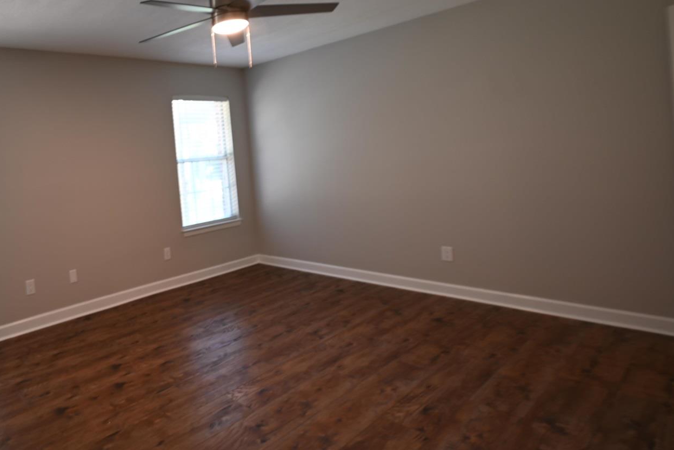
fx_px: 431
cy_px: 171
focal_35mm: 23
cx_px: 127
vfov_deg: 54.6
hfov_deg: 68.2
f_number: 8
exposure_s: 1/2
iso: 100
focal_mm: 14
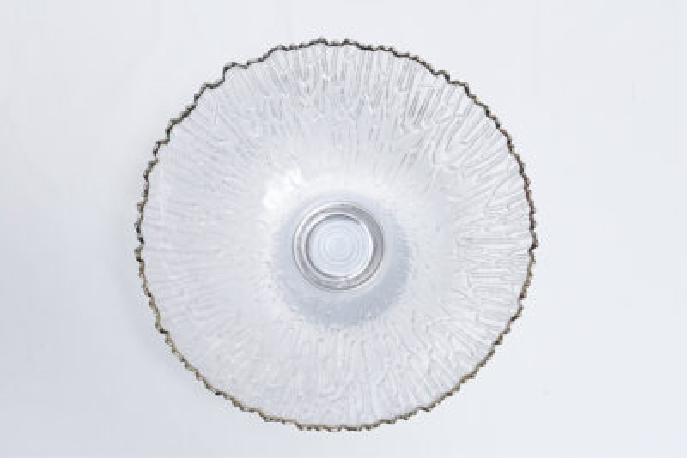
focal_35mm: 45
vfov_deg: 29.9
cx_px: 344
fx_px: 859
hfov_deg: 43.6
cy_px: 229
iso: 3200
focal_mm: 30
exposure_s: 1/125
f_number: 10
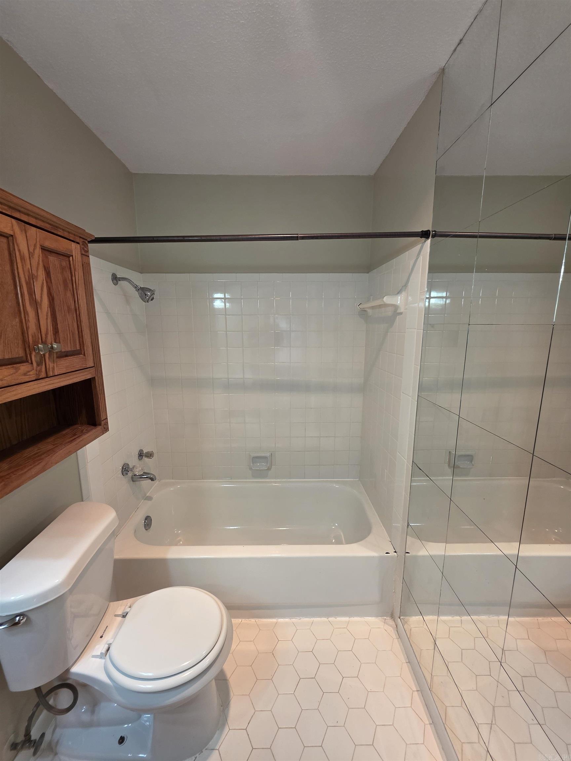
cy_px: 380
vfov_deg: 106.2
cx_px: 286
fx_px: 286
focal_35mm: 13
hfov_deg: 89.9
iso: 125
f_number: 1.9
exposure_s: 1/120
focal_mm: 2.2
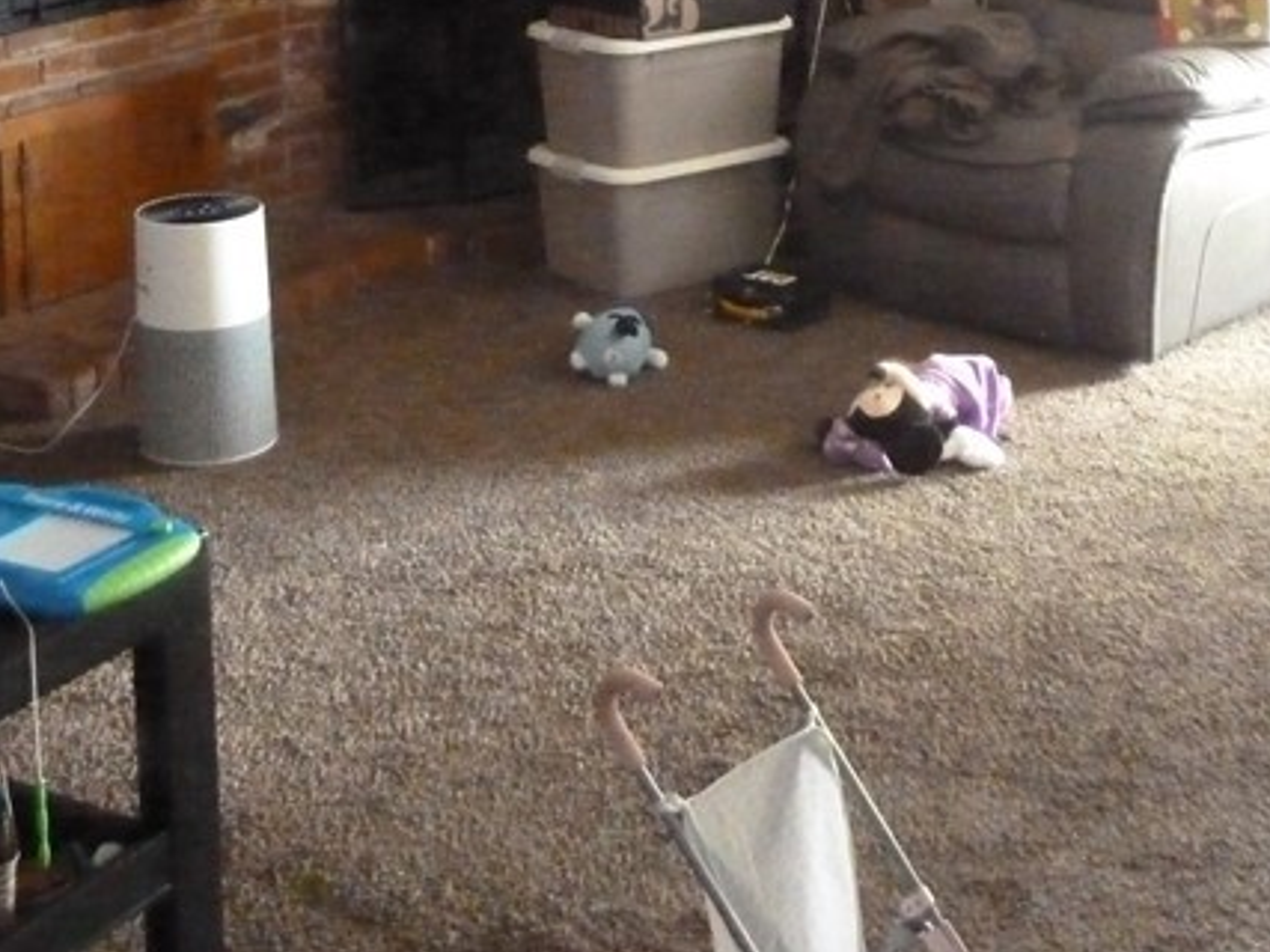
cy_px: -116
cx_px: 660
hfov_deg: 32.2
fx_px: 2201
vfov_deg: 22.9
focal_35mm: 60
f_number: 3.3
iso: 1600
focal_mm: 4.1
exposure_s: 1/25
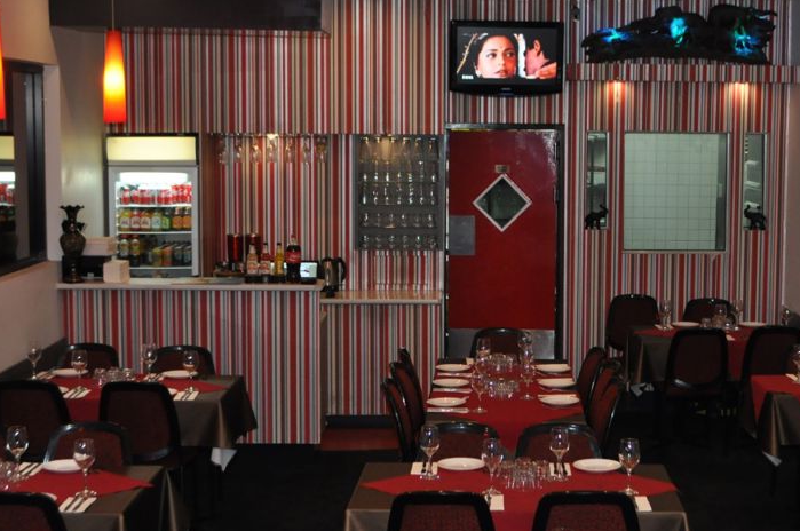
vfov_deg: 20.2
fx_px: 1487
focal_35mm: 67
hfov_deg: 30.0
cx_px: 515
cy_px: 252
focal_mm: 26
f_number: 4.2
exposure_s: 1/60
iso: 800
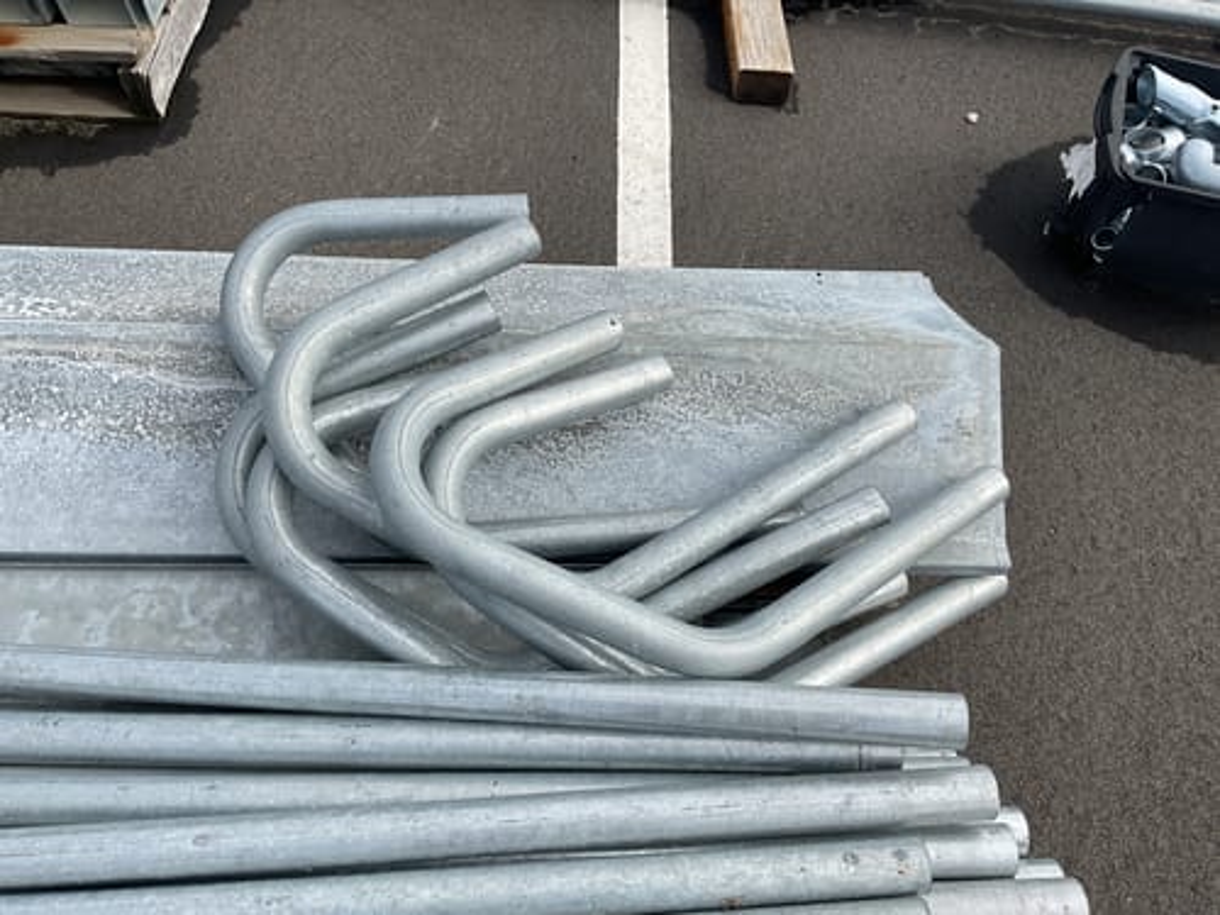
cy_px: 458
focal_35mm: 29
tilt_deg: -57.5
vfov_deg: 48.2
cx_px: 610
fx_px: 1022
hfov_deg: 61.7
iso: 16
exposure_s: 1/2058
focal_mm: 3
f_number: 1.8
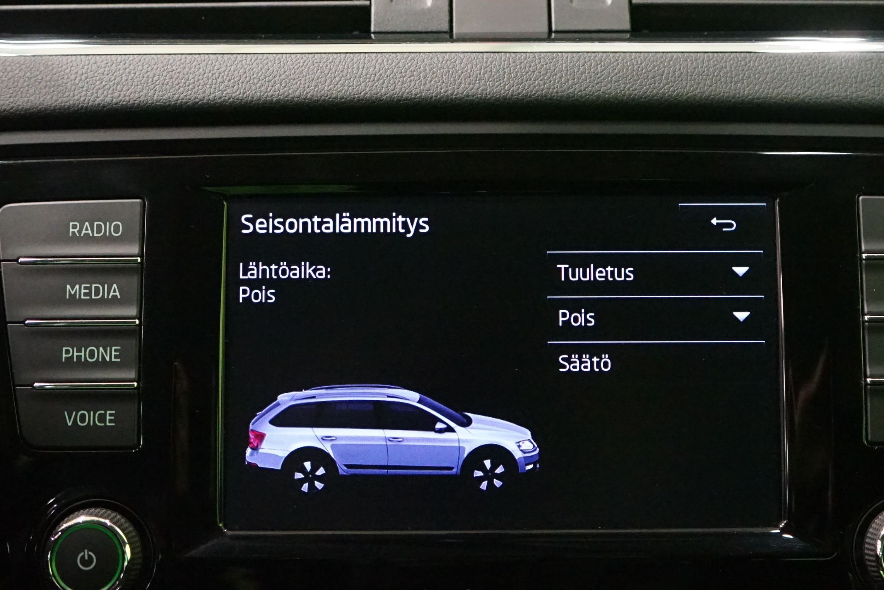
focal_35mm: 62
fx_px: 1523
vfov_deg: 21.9
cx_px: 482
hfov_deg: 32.4
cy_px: 213
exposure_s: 1/25
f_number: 4
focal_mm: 36
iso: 6400
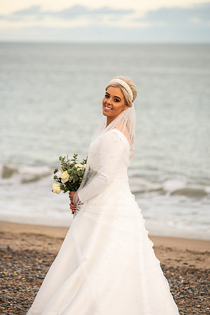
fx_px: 1487
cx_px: 105
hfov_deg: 8.1
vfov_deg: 12.1
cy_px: 158
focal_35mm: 170
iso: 100
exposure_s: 1/200
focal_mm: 170
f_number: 3.5
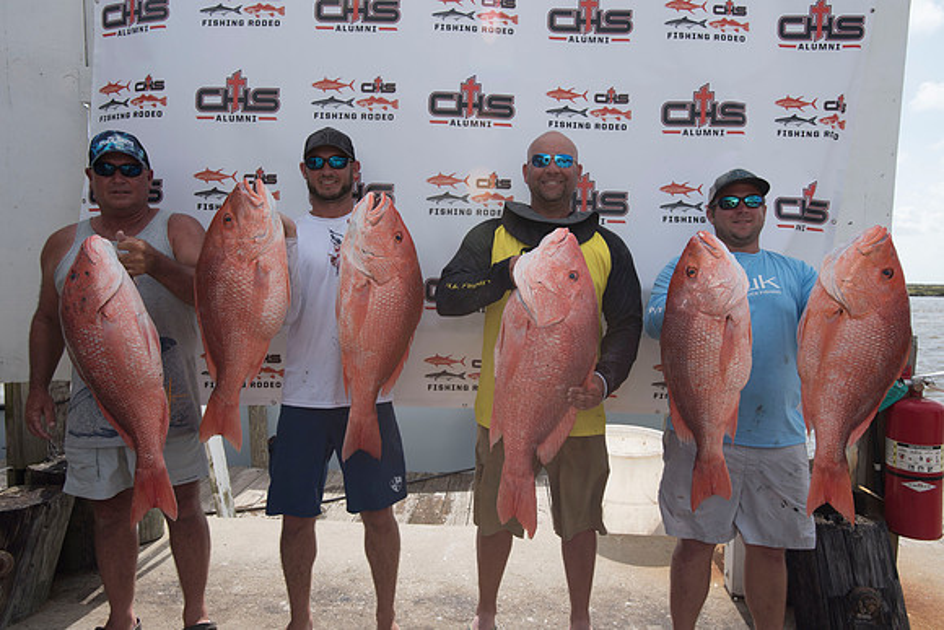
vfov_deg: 51.3
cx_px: 472
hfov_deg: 71.5
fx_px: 656
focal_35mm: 25
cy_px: 315
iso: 250
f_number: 9
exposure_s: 1/400
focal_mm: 25
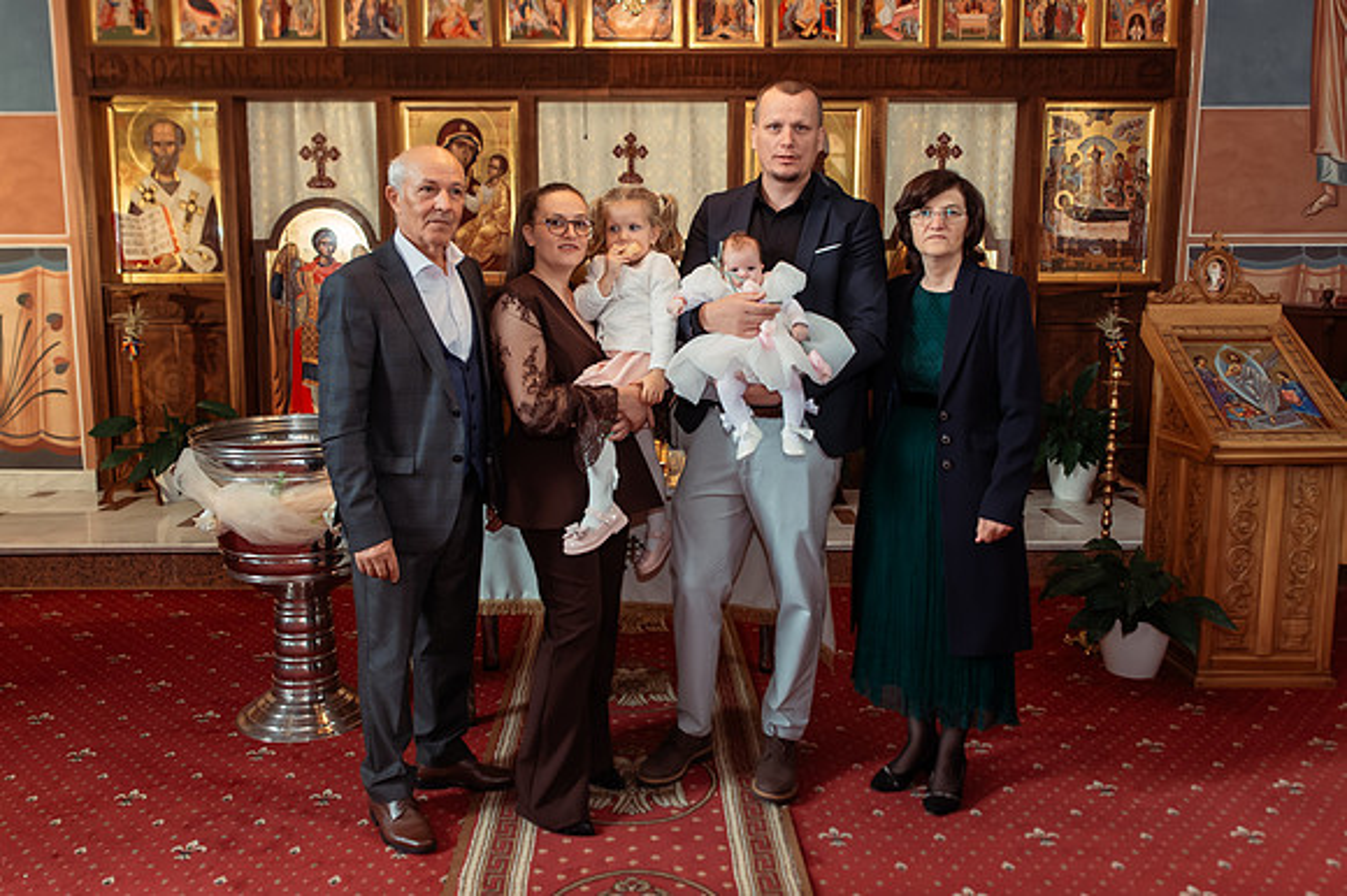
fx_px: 1081
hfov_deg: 63.8
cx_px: 653
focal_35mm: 29
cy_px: 370
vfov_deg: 44.9
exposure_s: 1/250
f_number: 3.5
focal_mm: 24
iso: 3200
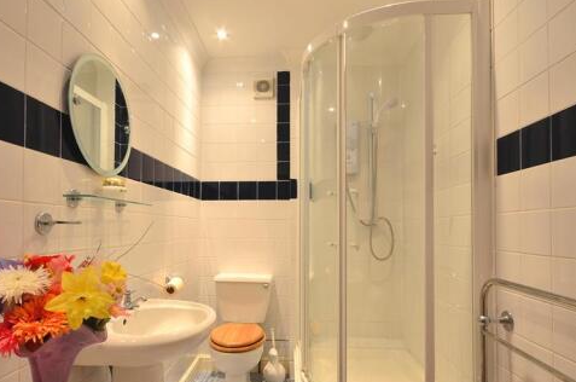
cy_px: 218
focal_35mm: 23
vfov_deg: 55.3
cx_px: 266
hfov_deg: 76.8
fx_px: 362
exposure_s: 1.3
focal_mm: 11
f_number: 11
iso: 200
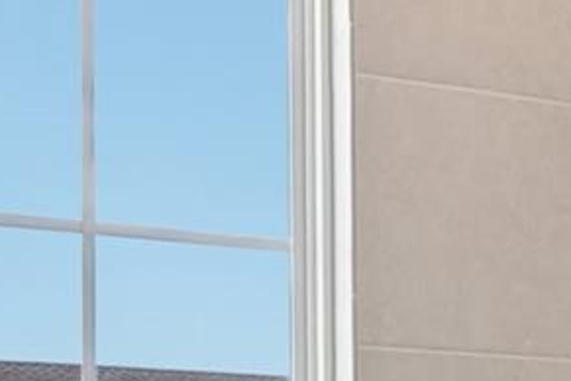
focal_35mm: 88
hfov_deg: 22.0
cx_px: 616
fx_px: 1396
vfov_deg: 14.1
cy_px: 636
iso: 400
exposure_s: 1/50
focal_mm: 16
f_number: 8
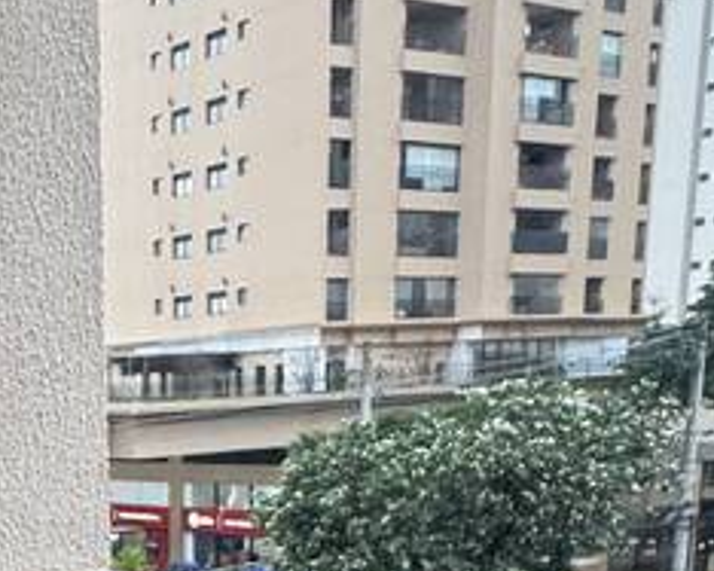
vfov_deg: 21.7
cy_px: 751
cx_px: -12
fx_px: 1331
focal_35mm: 63
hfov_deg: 28.1
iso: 400
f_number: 2.2
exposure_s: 1/60
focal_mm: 2.22
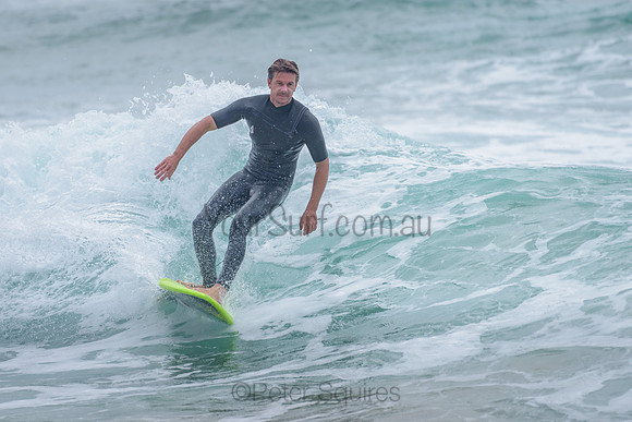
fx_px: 10765
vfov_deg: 2.2
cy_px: 216
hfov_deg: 3.4
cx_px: 255
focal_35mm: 613
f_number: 5.6
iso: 200
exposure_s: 1/2000
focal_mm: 500
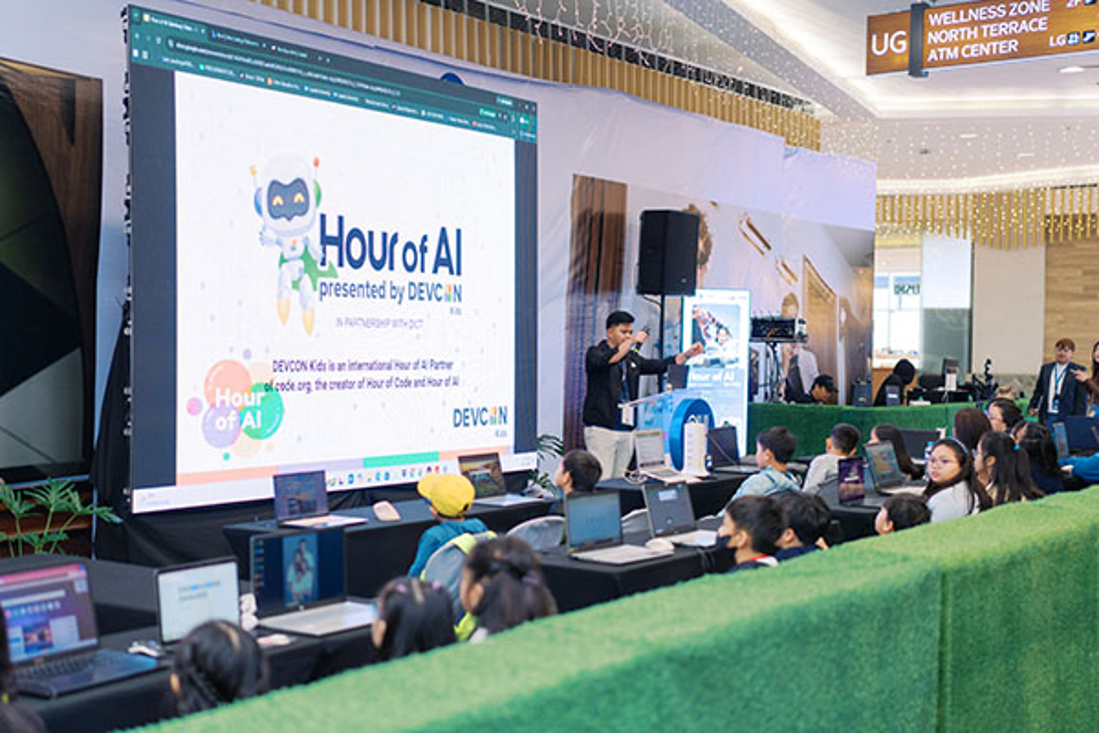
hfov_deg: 39.6
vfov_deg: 27.0
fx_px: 1526
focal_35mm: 50
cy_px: 366
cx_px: 550
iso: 400
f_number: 1.8
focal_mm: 50
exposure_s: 1/160
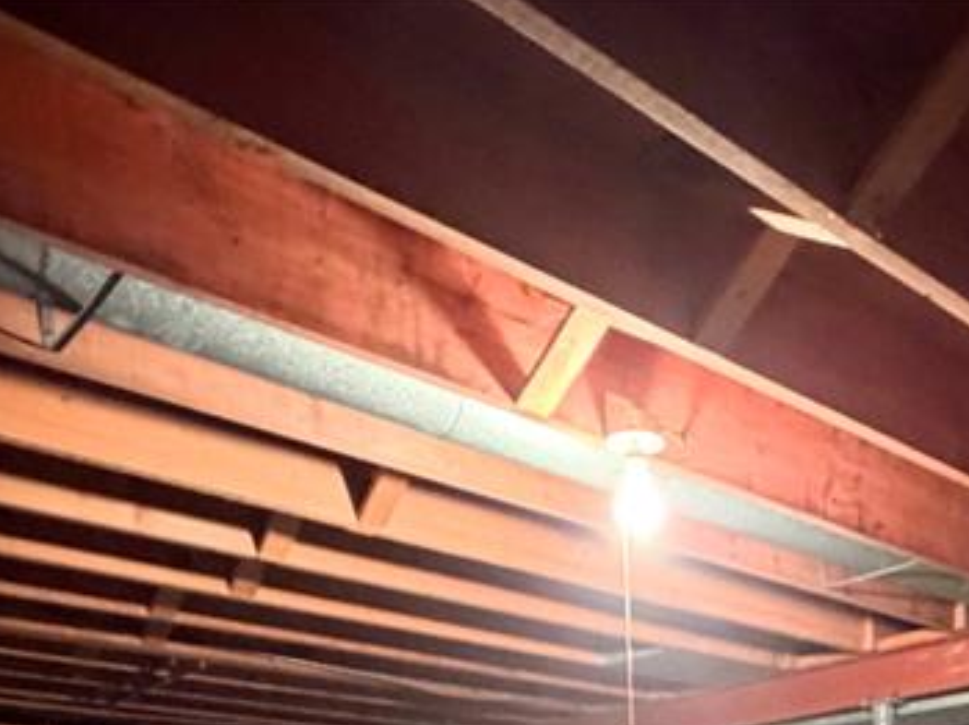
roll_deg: +1.3
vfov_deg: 26.6
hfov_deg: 43.1
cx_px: 814
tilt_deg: -8.2
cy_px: 1052
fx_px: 1147
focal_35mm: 41
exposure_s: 1/40
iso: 1000
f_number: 2.2
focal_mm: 2.22
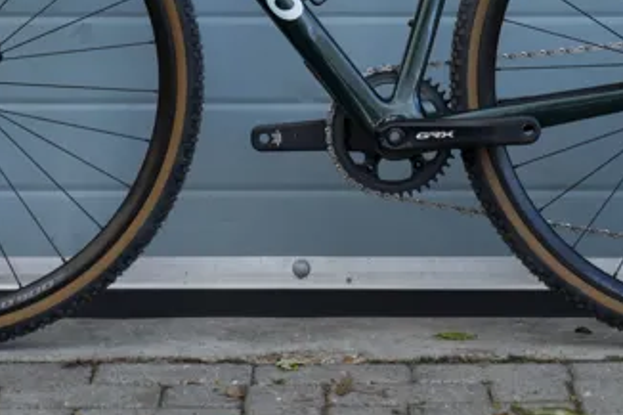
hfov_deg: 13.1
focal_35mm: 157
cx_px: 321
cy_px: -30
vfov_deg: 8.7
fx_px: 2715
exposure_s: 1/400
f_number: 2.8
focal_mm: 64
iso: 250
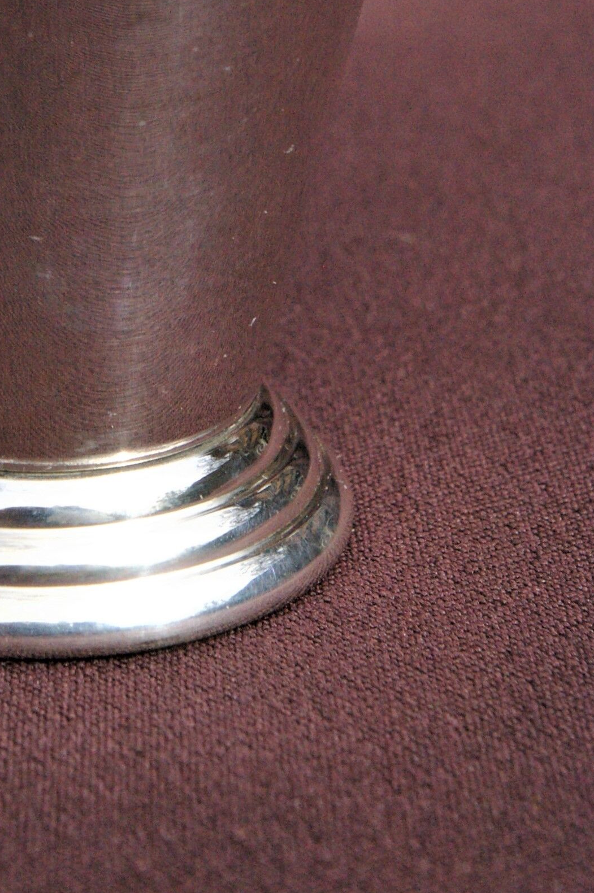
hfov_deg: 18.6
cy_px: 123
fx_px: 1785
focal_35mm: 72
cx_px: 73
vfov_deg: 27.3
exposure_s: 1/1000
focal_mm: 26
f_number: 9.5
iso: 1600
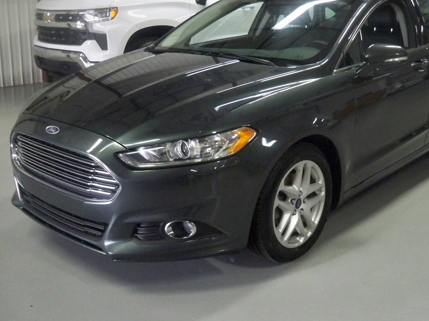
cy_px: 121
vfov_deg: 32.7
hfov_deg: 42.8
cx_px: 255
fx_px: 545
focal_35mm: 44
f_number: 3.1
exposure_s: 1/60
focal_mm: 6.3
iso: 800
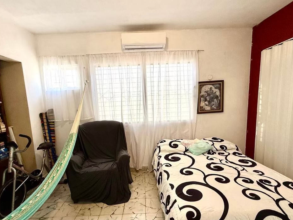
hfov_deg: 87.7
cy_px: 121
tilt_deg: -7.4
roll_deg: +1.8
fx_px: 152
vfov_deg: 71.4
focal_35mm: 18
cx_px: 144
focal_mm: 2.22
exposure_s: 1/120
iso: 160
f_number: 2.2
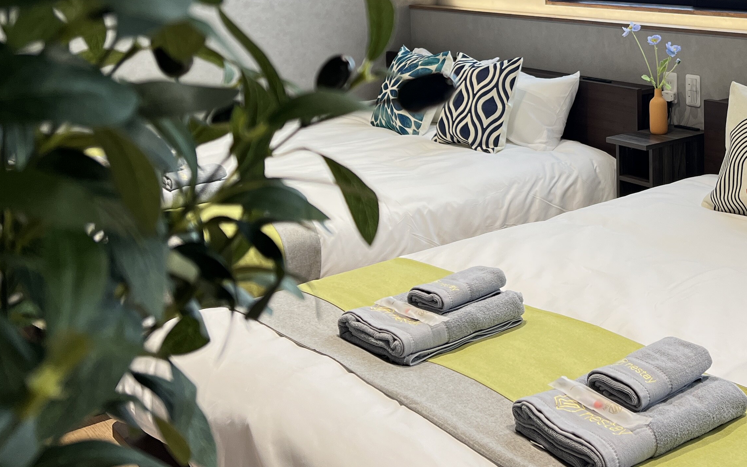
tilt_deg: -6.1
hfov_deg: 40.0
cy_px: 32
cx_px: 552
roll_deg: +1.0
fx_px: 997
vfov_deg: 25.4
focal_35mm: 49
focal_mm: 5.7
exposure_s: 1/50
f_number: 1.5
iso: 80
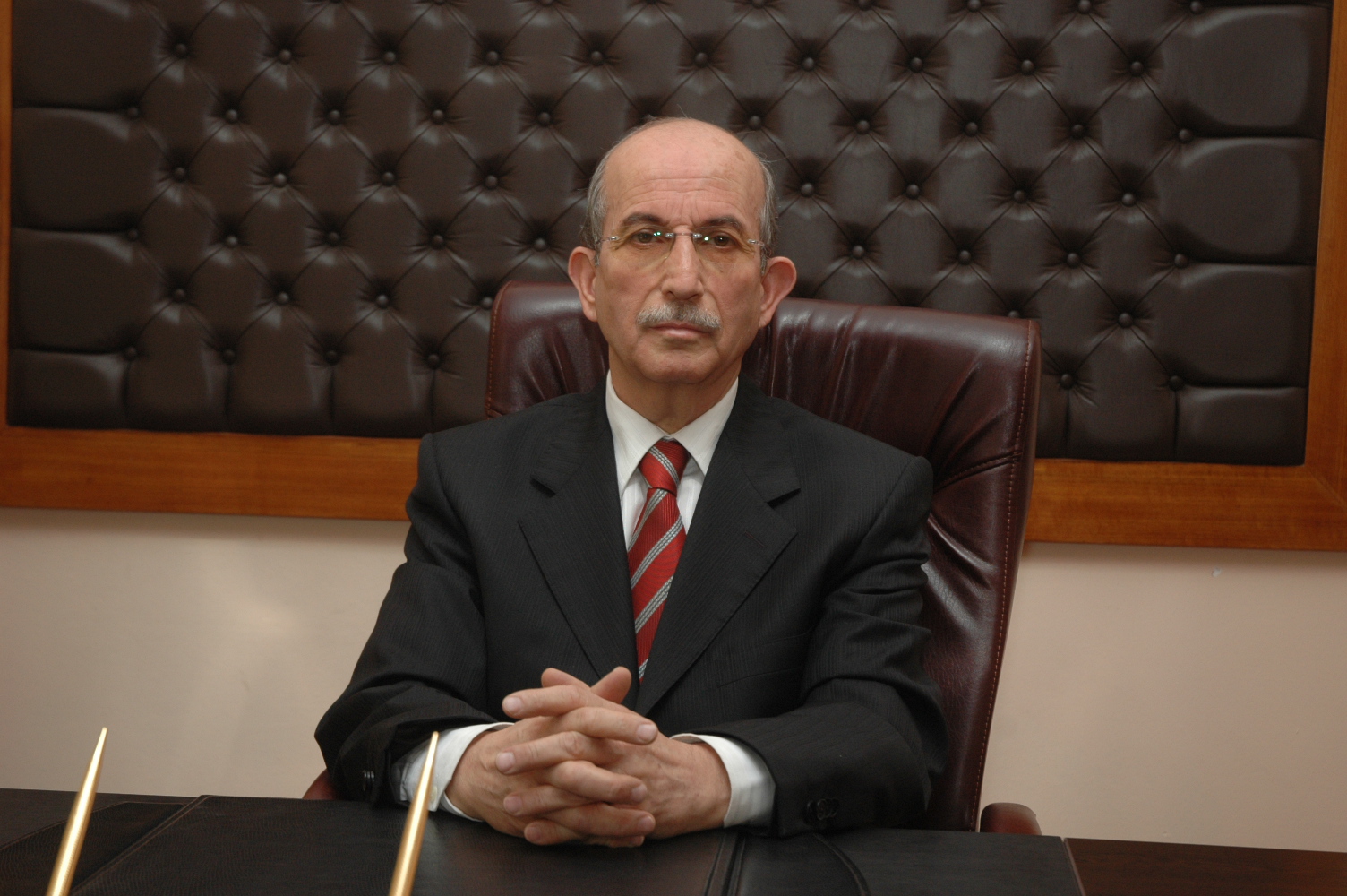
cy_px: 448
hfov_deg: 30.5
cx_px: 674
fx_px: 2467
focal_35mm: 66
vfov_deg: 20.6
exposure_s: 1/60
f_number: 5
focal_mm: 44
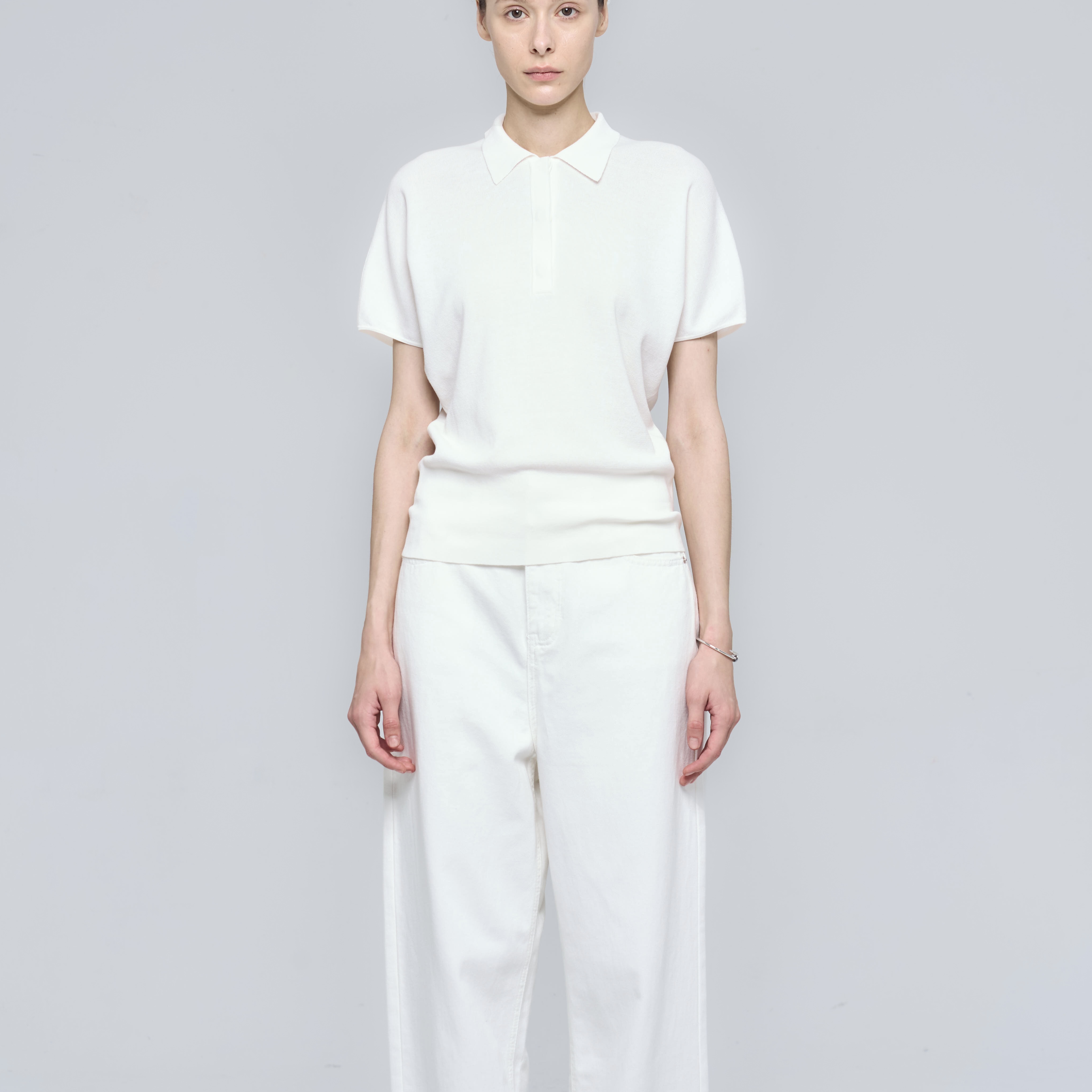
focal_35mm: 109
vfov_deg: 16.0
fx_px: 3890
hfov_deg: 16.0
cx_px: 546
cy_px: 656
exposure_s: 1/125
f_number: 8
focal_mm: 85
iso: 200
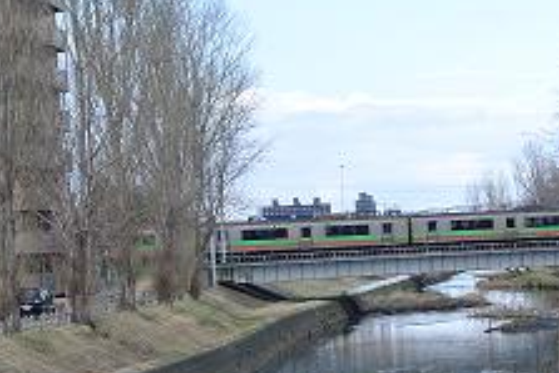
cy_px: 376
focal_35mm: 176
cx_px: 461
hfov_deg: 11.6
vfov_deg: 7.8
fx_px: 2735
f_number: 5.6
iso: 100
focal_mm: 30
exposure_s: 1/200
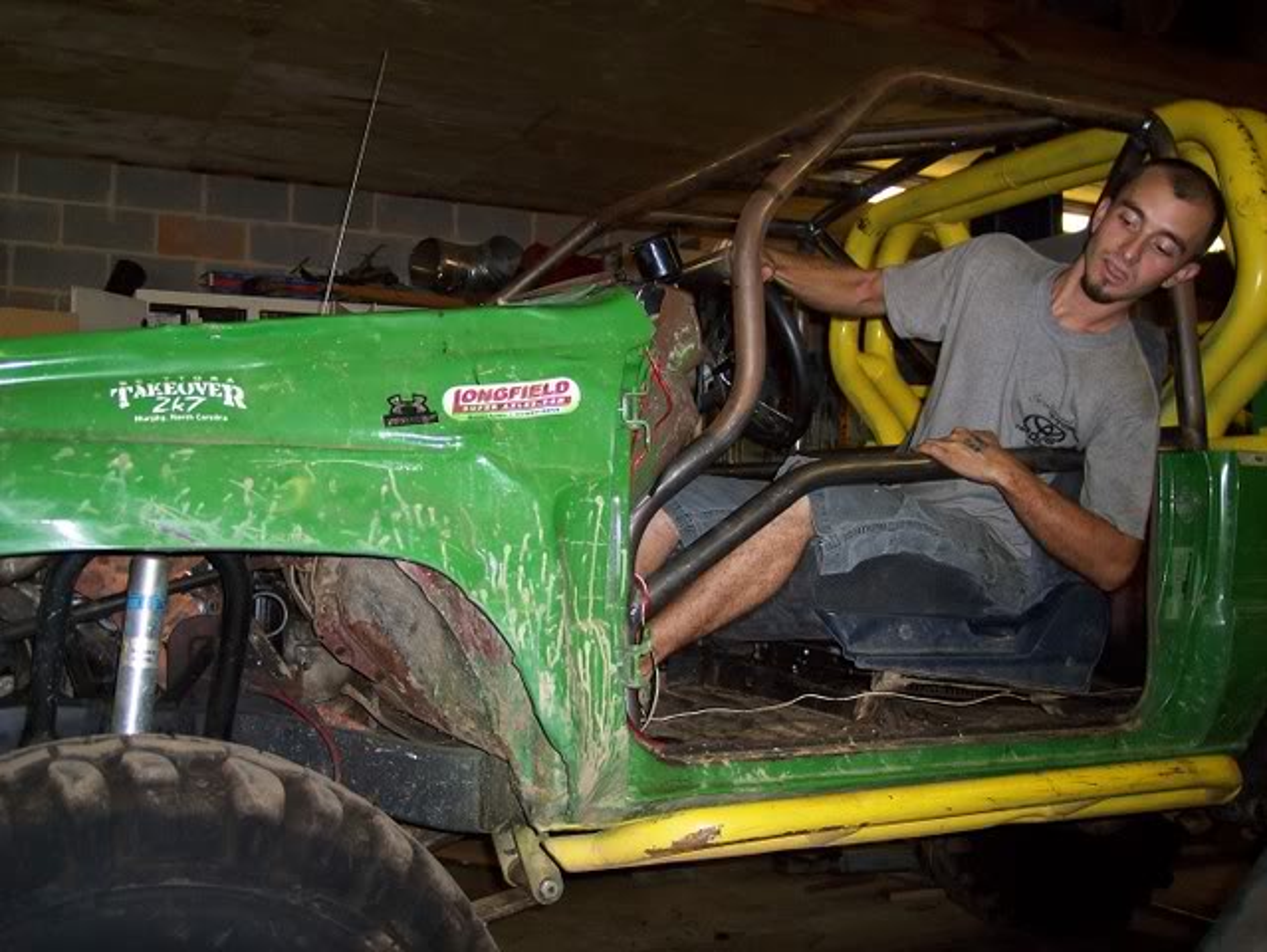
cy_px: 476
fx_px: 1428
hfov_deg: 47.8
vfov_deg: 36.9
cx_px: 634
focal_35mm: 39
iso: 100
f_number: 2.8
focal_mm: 8
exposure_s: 1/60
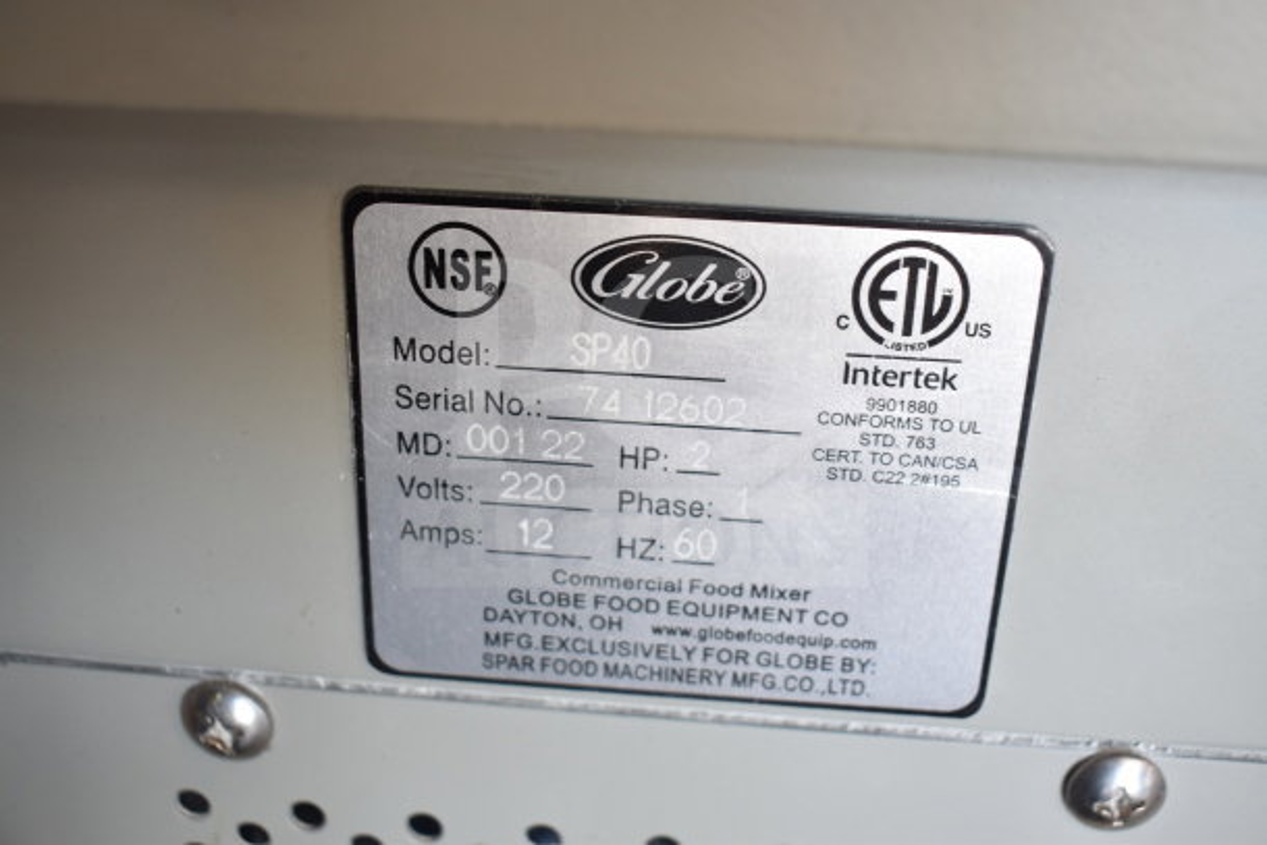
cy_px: 422
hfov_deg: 47.9
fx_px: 1426
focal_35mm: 40
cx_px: 634
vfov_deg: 33.0
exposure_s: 1/40
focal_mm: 27
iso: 640
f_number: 4
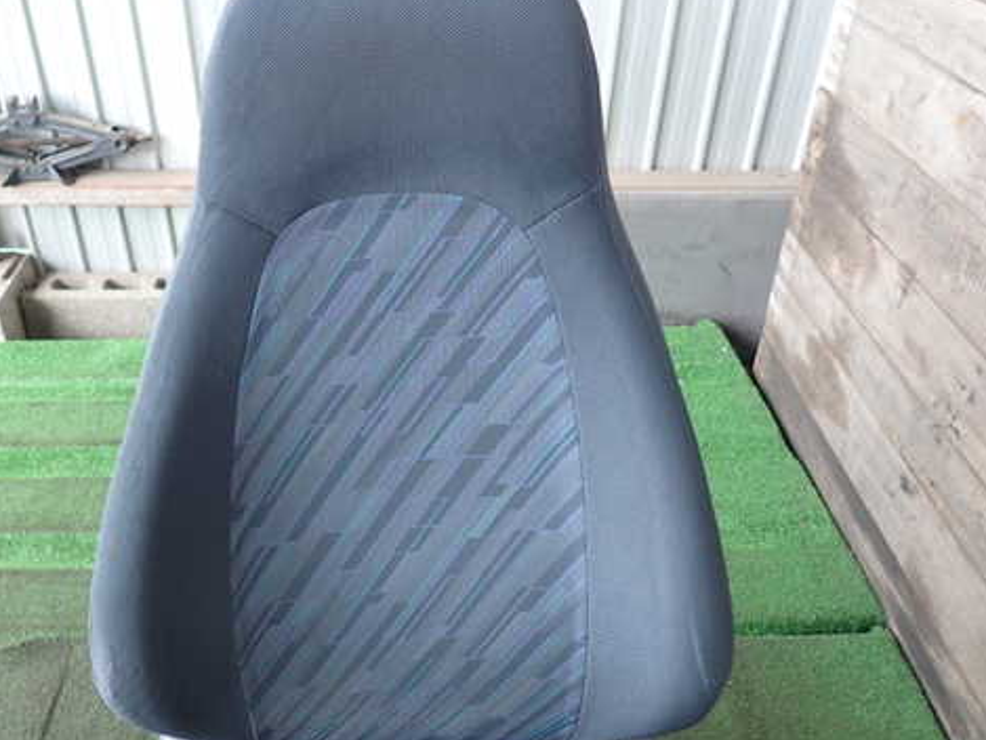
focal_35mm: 32
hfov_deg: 56.3
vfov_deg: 44.1
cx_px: 387
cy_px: 328
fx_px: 912
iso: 200
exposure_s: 1/60
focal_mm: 4.5
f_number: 2
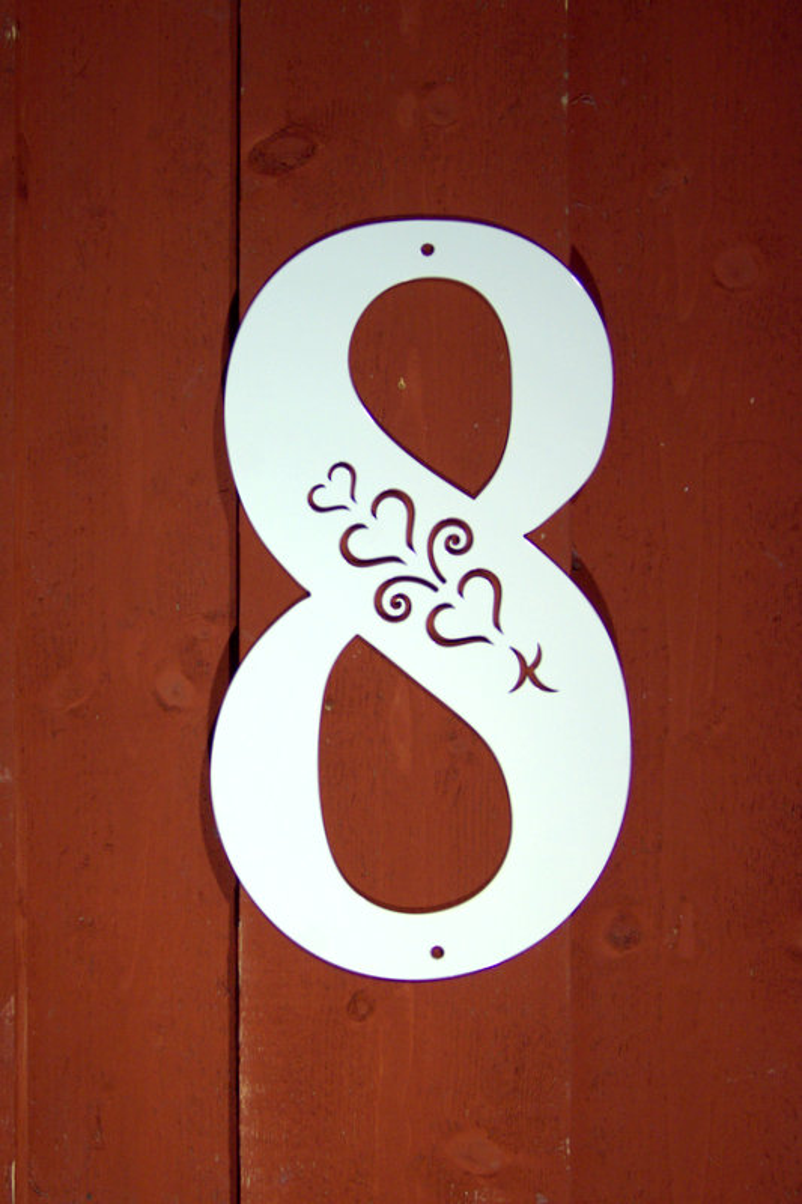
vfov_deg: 31.4
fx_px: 2139
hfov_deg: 21.2
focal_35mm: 64
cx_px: 401
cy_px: 602
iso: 800
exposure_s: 1/160
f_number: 5.6
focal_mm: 43
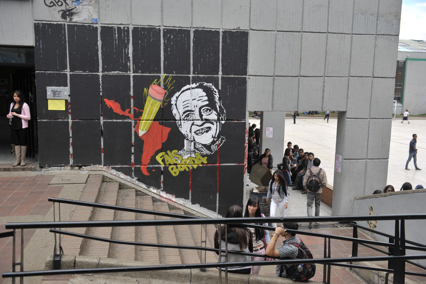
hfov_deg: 54.5
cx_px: 213
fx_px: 414
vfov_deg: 37.8
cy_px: 142
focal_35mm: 35
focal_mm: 35
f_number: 4.5
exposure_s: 1/400
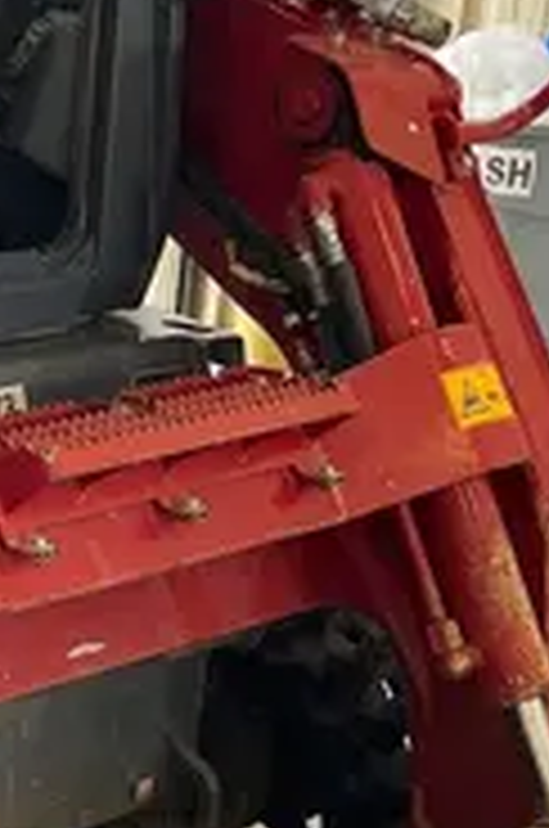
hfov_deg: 12.0
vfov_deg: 18.9
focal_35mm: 108
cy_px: 551
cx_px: -279
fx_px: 2480
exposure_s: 1/121
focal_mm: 5.1
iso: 125
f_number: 1.6
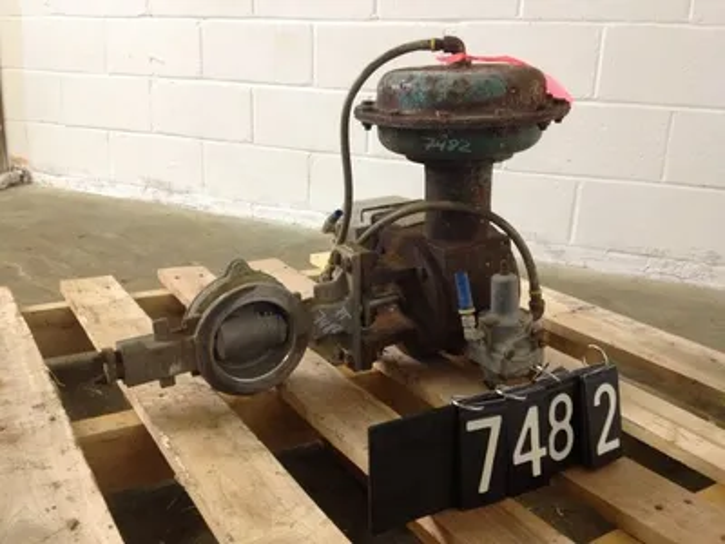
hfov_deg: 52.6
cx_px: 362
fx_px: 733
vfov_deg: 40.7
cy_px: 272
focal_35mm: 35
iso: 200
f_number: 2.4
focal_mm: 4.28
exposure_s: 1/20
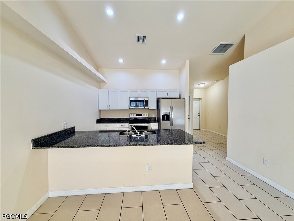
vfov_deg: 85.7
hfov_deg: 102.1
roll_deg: +0.6
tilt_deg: -1.9
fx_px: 119
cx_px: 147
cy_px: 110
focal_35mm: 14
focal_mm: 2.22
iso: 160
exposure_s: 1/120
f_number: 2.2
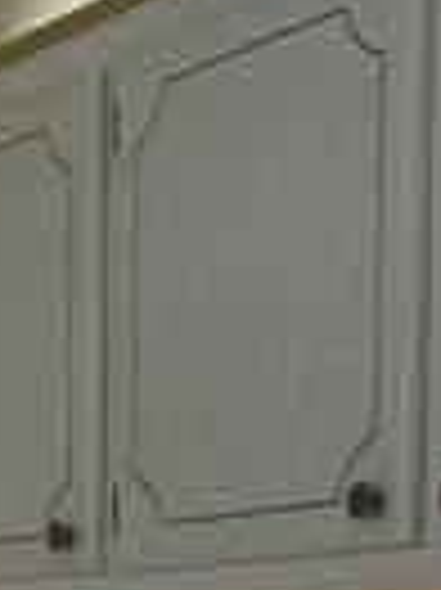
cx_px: 72
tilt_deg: -5.5
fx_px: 2161
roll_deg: -0.1
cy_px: 950
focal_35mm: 127
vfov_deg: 14.3
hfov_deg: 11.6
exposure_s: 1/60
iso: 160
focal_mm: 5.7
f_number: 1.5
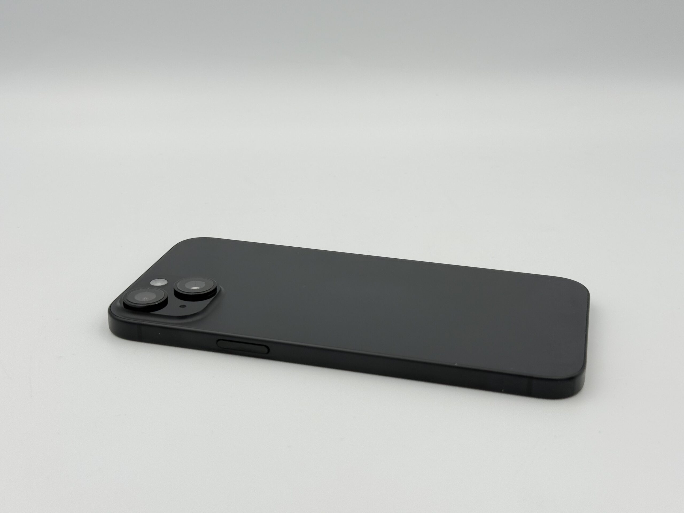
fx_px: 948
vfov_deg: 30.3
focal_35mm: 48
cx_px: 342
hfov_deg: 39.7
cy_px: 256
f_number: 1.78
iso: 64
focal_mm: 6.76
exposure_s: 1/413
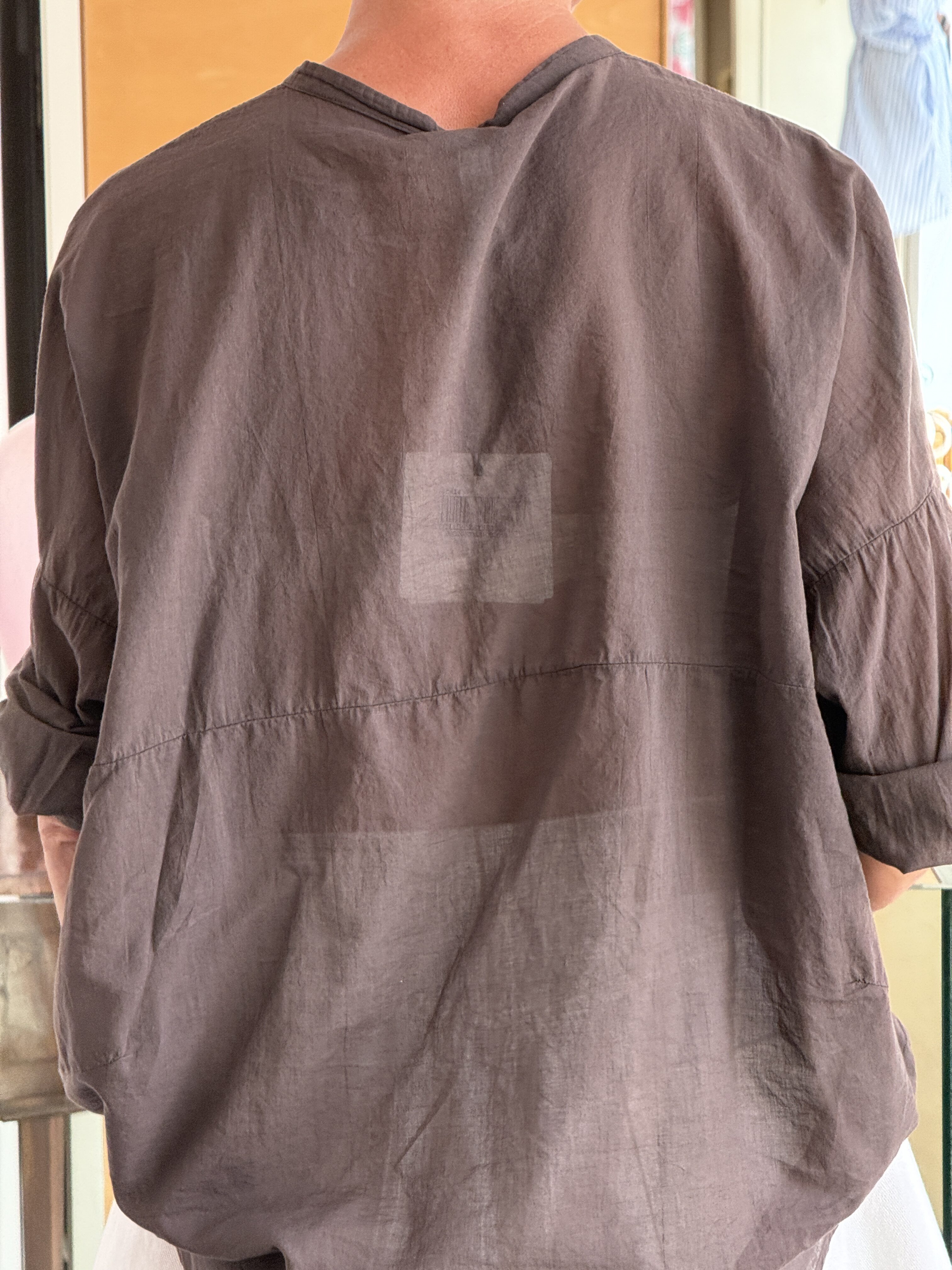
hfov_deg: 12.3
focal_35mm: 120
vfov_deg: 16.4
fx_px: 4400
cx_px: 476
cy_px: 635
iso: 200
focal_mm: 15.66
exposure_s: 1/99
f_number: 2.8
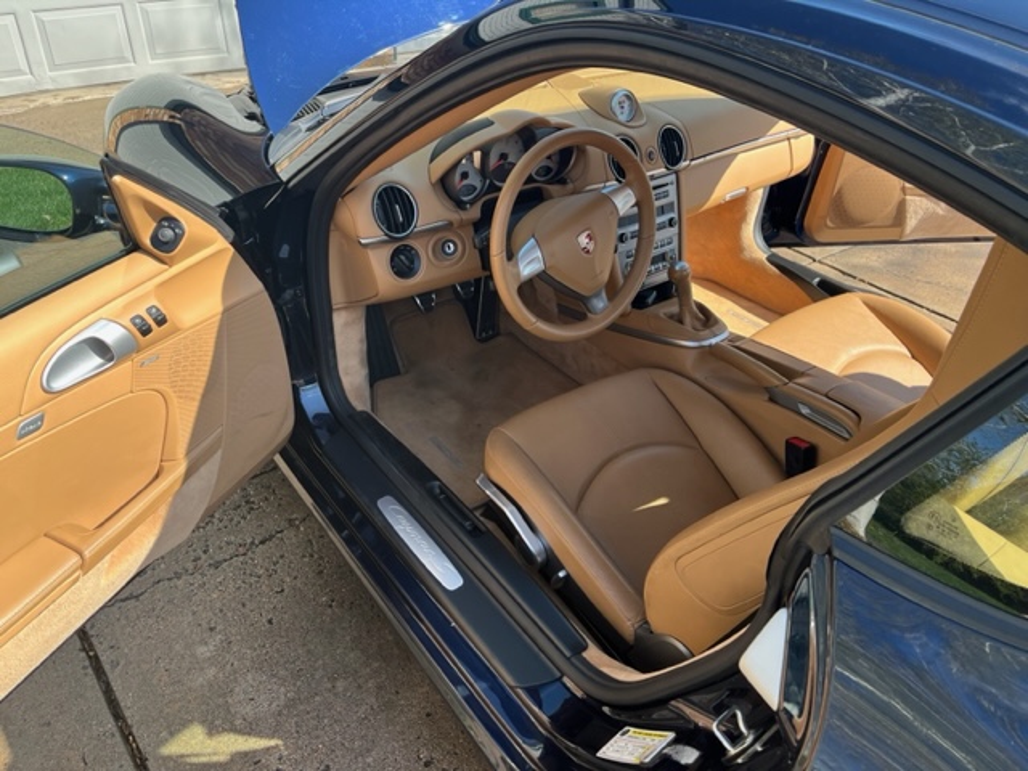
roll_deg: -1.3
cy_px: 386
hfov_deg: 67.3
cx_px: 514
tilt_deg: -31.6
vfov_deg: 53.1
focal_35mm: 26
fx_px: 772
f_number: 1.6
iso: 50
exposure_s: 1/558
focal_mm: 5.1
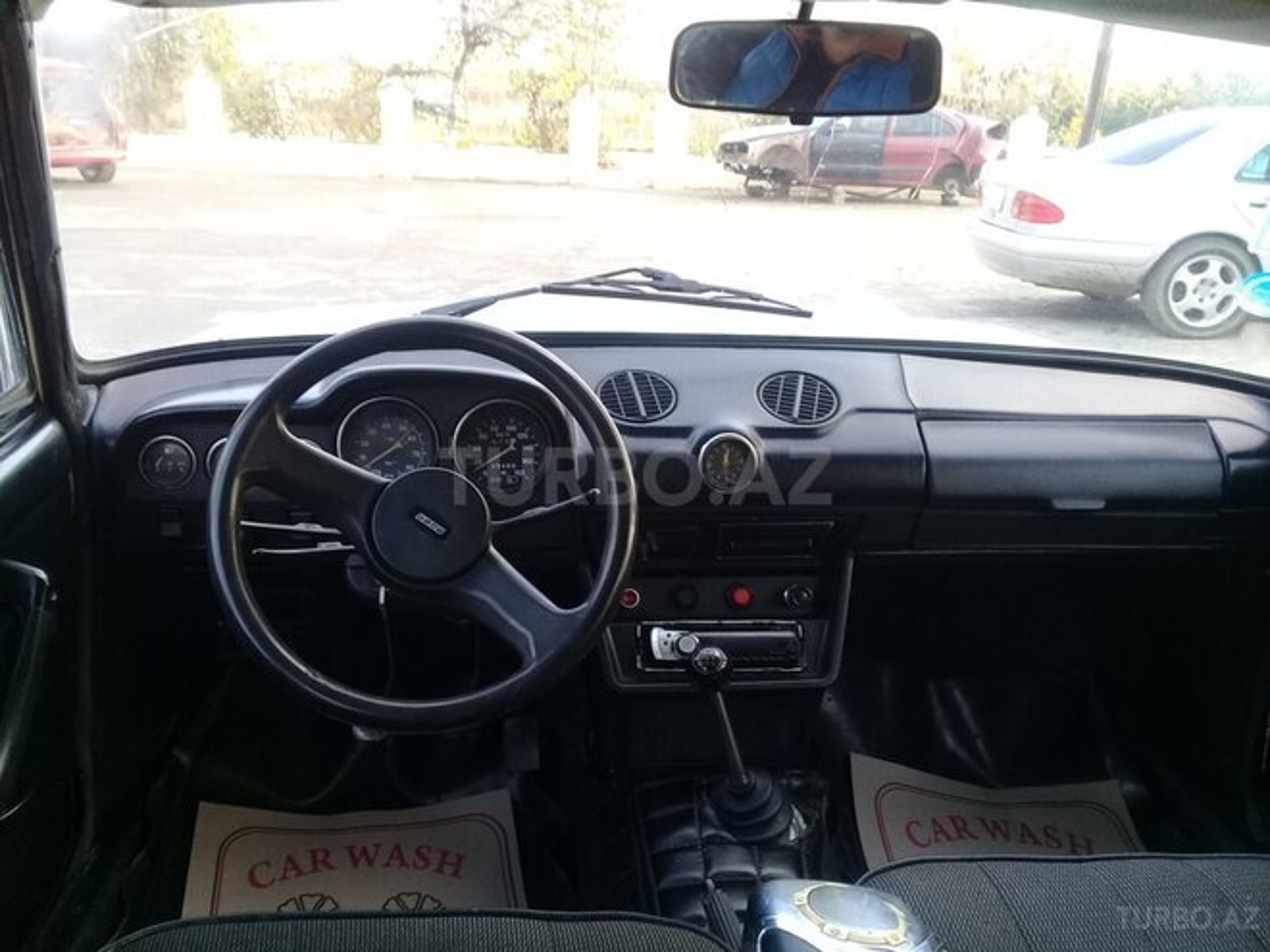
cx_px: 635
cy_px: 476
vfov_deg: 45.4
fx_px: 1137
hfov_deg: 58.4
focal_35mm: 31
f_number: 2.2
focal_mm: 3.3
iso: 64
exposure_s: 1/50
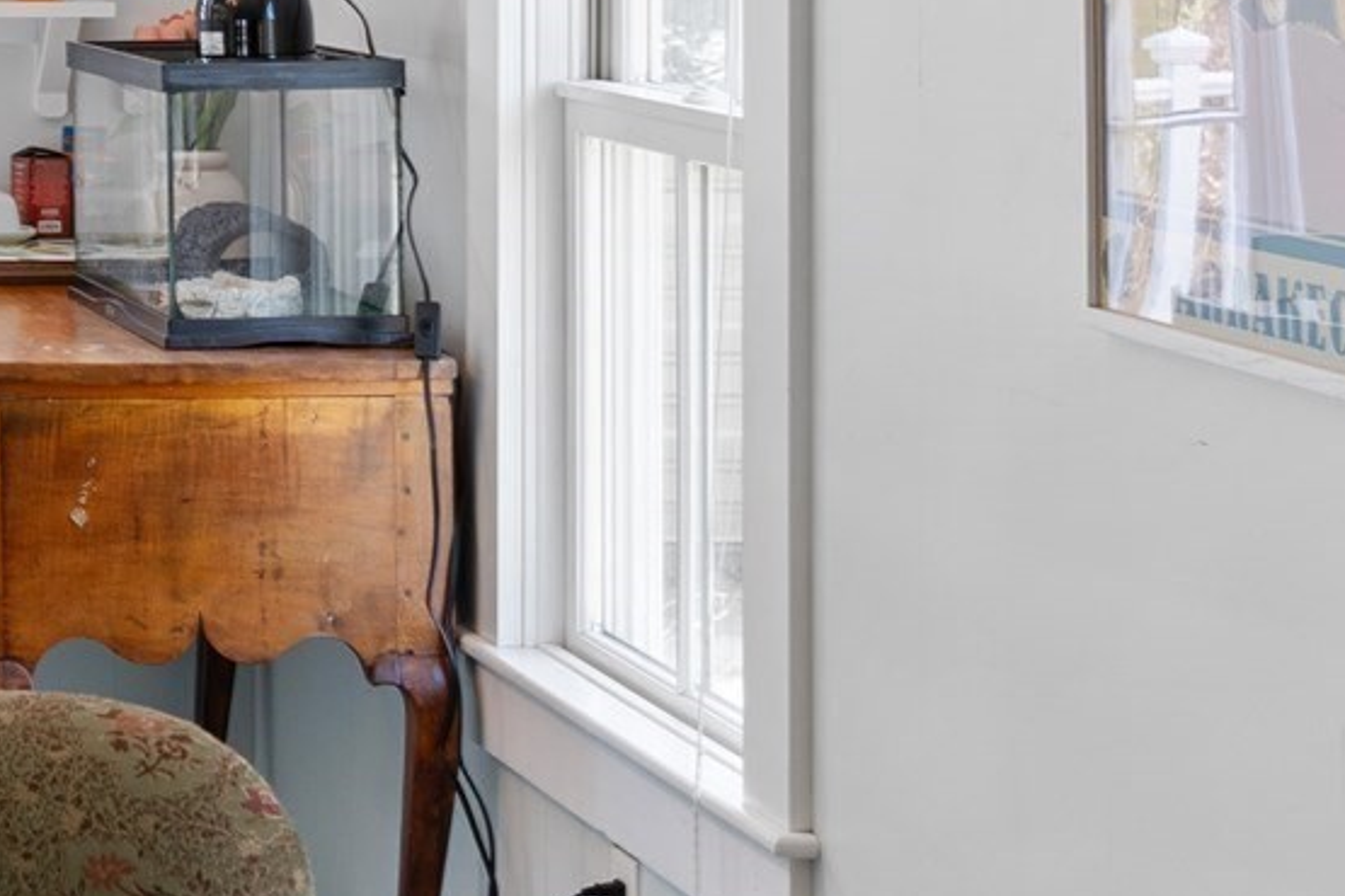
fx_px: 4408
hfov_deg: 15.4
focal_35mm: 118
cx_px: -904
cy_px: -323
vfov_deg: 11.3
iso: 500
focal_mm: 32
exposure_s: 1/30
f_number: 7.1
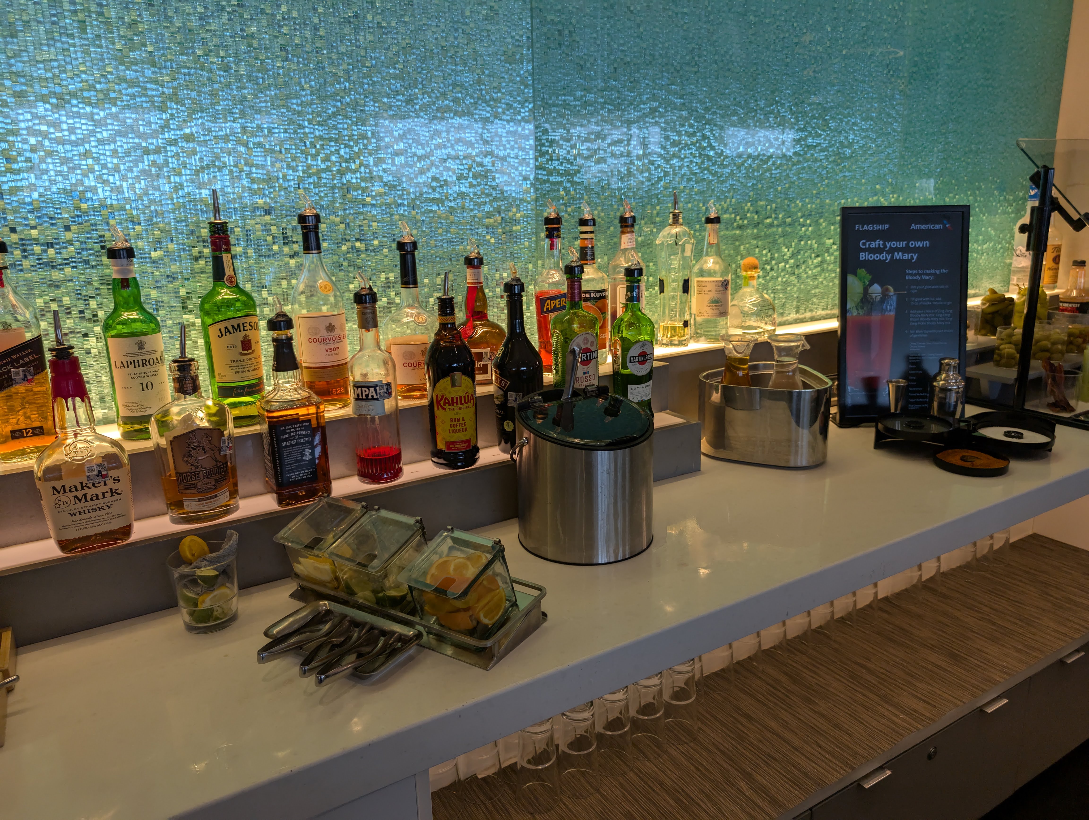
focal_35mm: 24
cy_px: 410
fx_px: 756
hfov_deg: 71.5
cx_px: 544
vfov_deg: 56.9
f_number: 1.68
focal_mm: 6.9
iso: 195
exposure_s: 1/1534
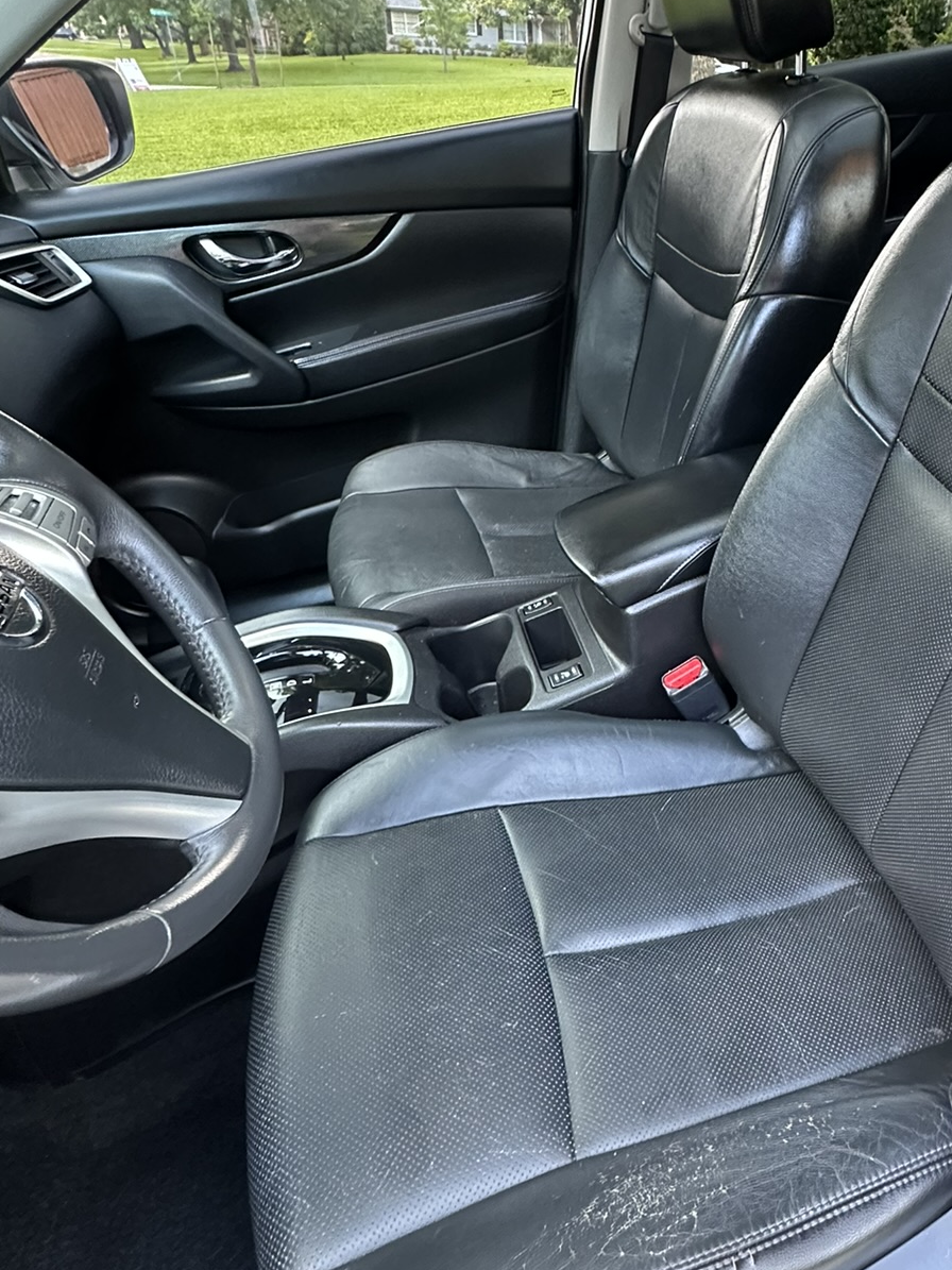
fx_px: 880
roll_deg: -4.8
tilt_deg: -30.8
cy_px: 592
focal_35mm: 24
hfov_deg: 54.7
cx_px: 688
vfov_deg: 71.5
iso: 400
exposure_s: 1/60
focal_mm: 2.22
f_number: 2.2
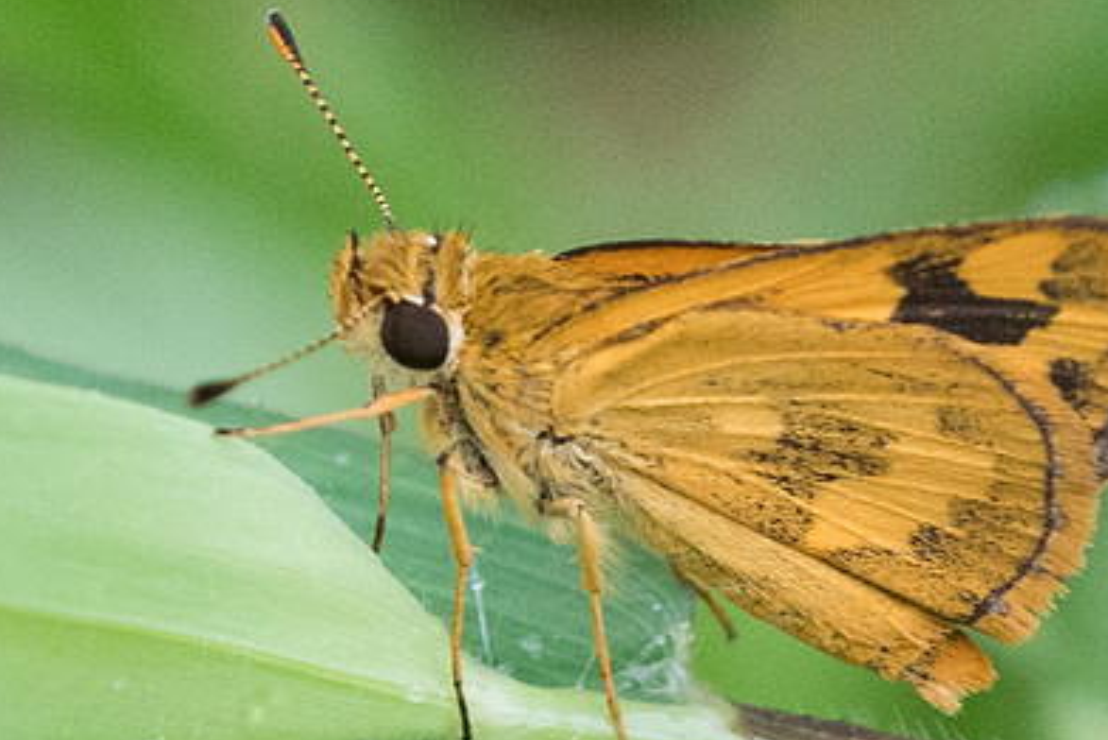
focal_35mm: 1532
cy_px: 220
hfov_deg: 1.3
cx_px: 906
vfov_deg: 0.9
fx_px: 47166
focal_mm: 150
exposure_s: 1/200
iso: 800
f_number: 5
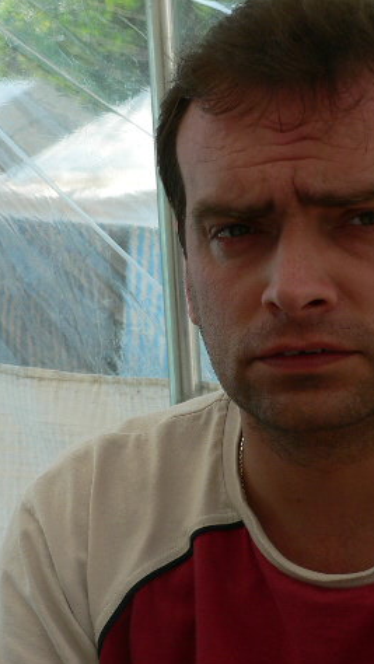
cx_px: 283
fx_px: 1814
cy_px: 335
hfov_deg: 11.7
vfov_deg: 20.7
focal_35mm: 103
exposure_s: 1/320
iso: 64
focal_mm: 12
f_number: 4
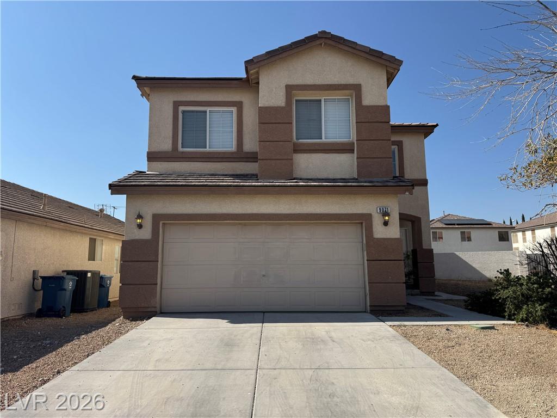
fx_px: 386
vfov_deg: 56.8
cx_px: 278
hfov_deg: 71.6
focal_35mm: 24
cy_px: 209
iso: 80
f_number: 1.78
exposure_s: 1/5814
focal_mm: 6.76
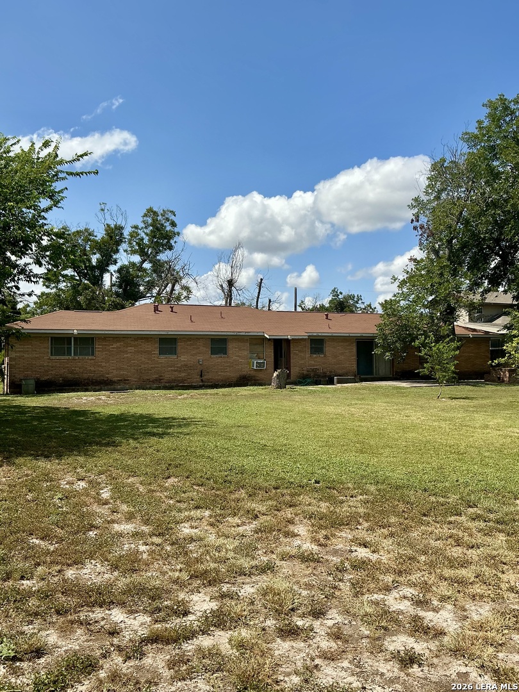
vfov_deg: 63.4
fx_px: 560
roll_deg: -0.6
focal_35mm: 28
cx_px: 260
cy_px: 346
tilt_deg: +1.6
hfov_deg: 49.7
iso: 25
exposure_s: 1/2320
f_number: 1.8
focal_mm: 3
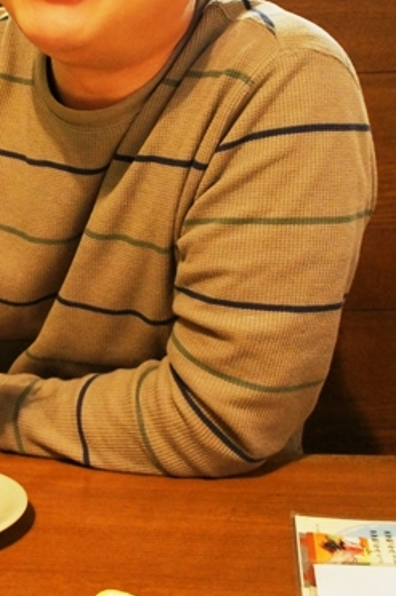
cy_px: 226
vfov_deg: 34.4
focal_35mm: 58
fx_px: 960
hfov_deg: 22.4
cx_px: -6
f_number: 3.5
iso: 1600
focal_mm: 18
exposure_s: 1/40
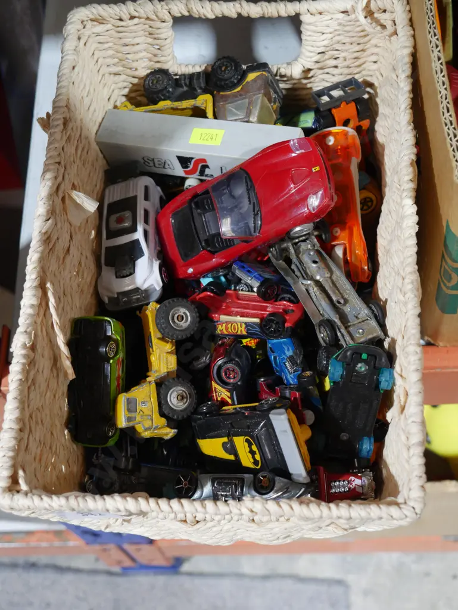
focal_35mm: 52
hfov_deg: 28.1
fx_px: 917
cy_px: 305
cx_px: 229
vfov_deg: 36.8
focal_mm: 26
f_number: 5.3
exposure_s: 1/60
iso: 2000
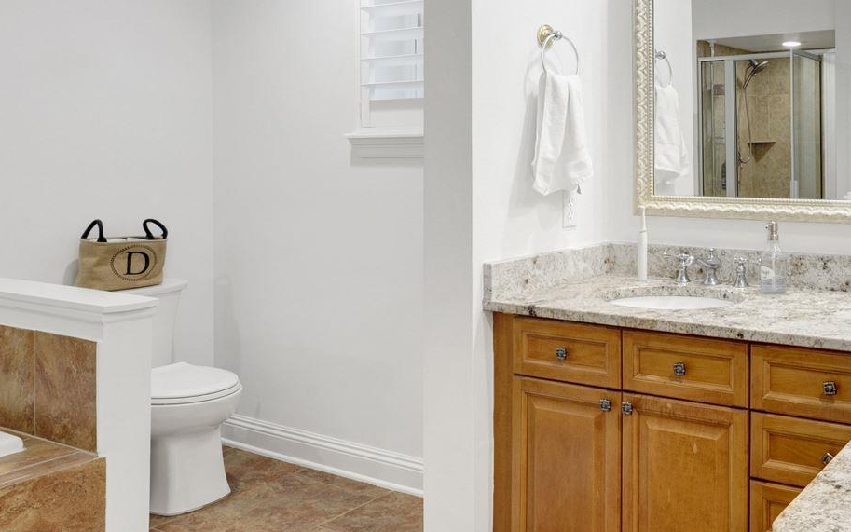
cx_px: 748
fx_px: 742
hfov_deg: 53.1
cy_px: 145
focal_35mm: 32
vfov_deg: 38.6
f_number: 11
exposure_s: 1/5
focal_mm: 14
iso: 500
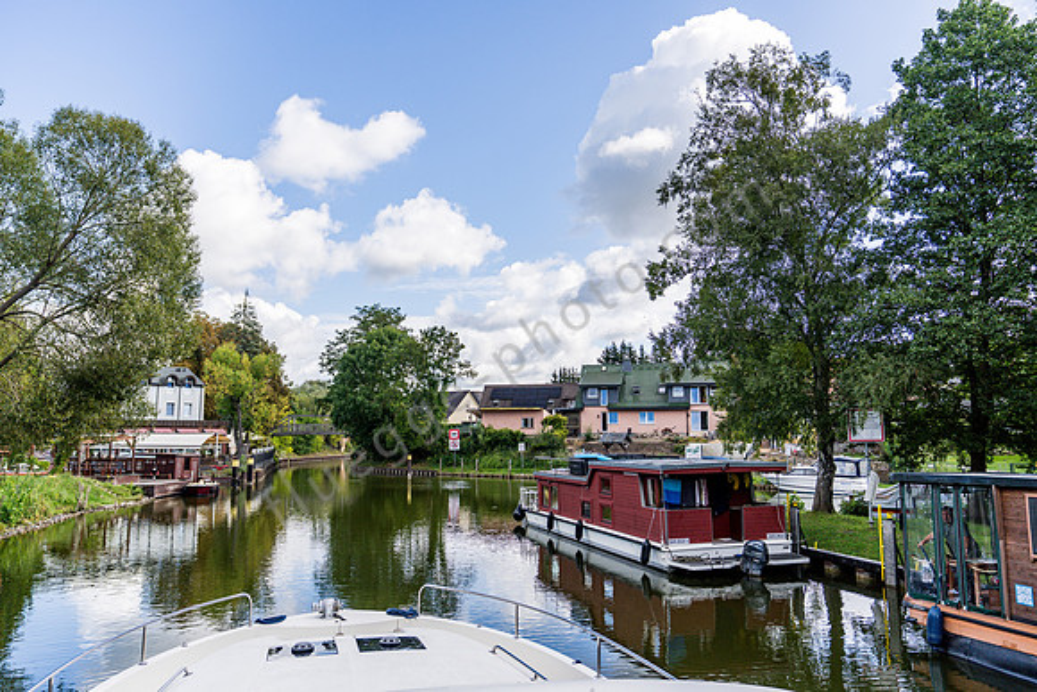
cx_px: 518
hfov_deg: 69.4
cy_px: 346
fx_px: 749
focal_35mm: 26
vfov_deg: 49.6
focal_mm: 26
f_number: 3.2
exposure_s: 1/3200
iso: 200
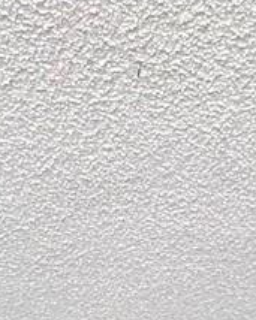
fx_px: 967
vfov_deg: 12.2
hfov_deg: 14.9
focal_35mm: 102
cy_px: 887
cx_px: 222
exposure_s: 1/99
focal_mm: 2.22
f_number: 2.2
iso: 50
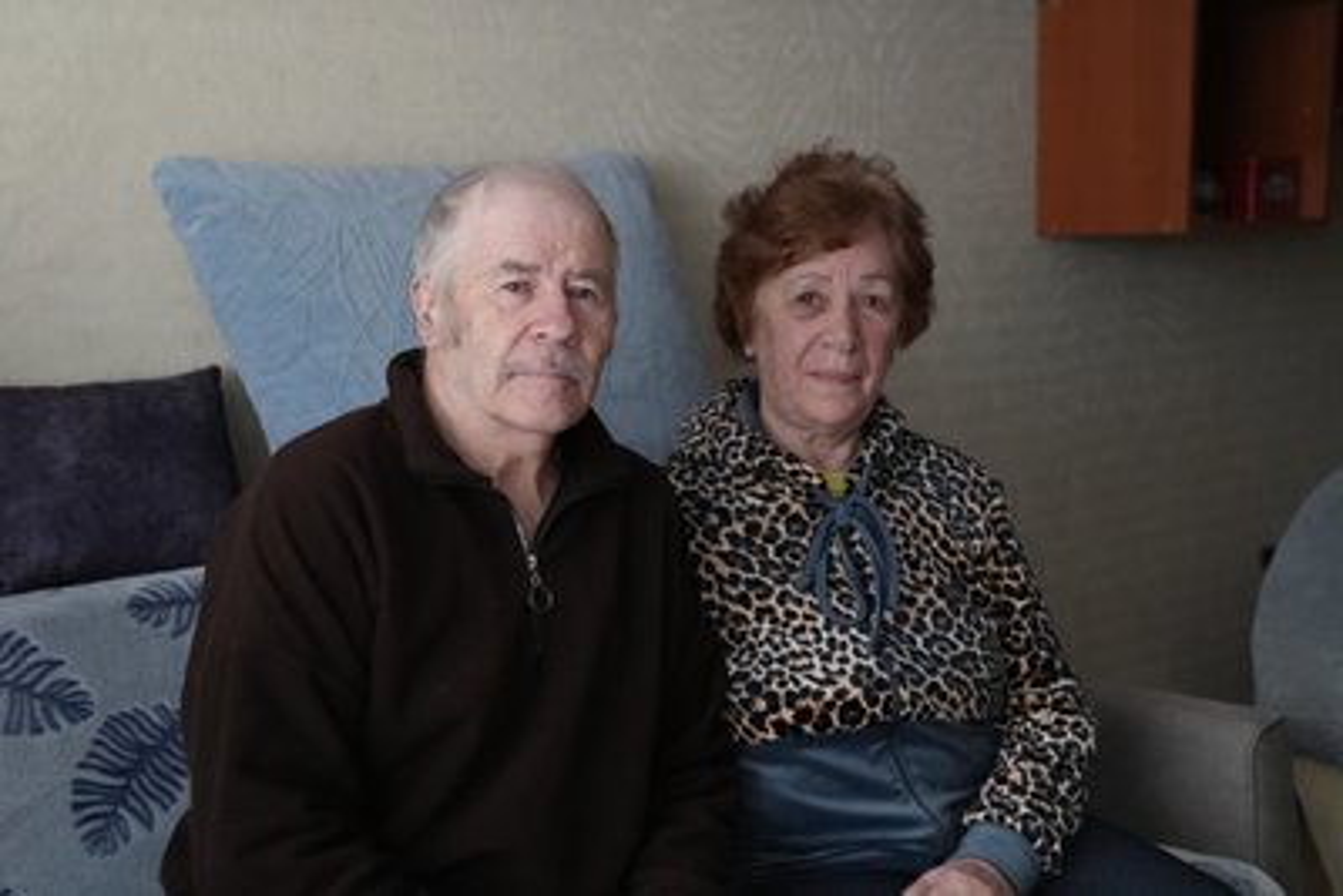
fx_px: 1903
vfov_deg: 26.5
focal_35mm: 51
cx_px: 672
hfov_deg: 38.9
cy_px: 448
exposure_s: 1/15
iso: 12800
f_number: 2.8
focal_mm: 51
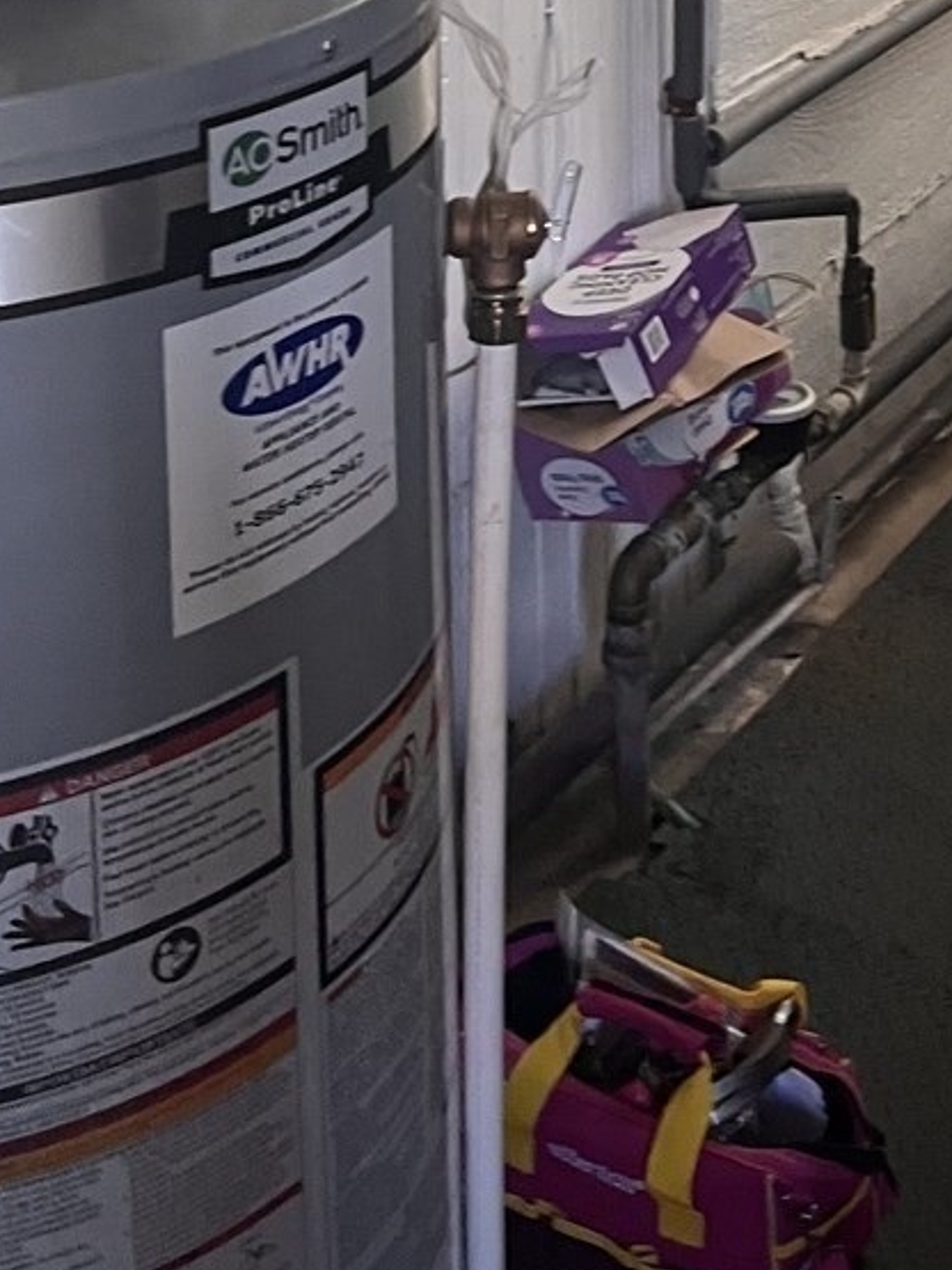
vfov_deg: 23.7
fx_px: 2641
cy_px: -398
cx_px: 815
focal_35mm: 72
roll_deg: +1.8
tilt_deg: -3.0
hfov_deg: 20.1
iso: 200
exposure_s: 1/60
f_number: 1.6
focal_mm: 5.1
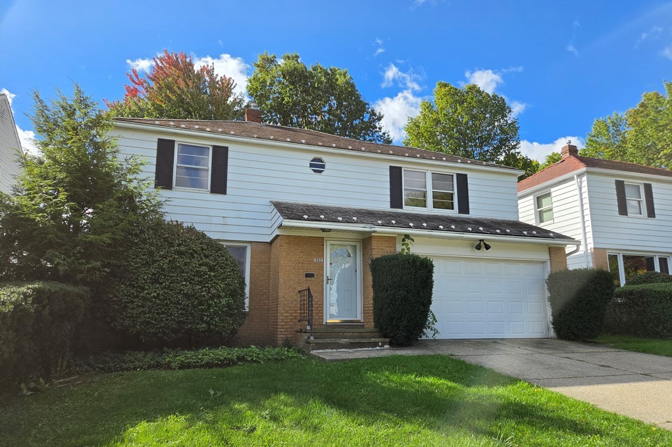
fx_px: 448
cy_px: 239
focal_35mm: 24
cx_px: 336
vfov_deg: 53.1
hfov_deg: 73.8
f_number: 1.8
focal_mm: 5.4
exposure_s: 1/3727
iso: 80
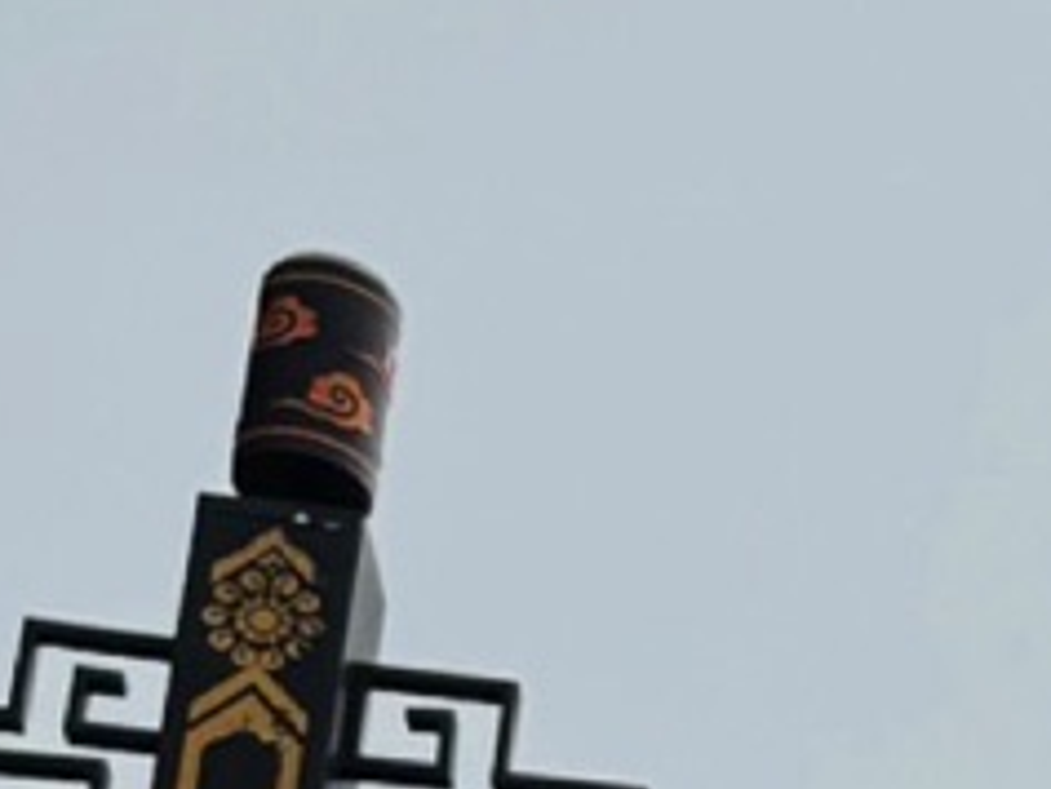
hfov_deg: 8.4
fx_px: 6288
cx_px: 2818
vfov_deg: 6.5
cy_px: 2425
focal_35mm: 207
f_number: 1.78
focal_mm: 6.76
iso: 80
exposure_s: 1/10417
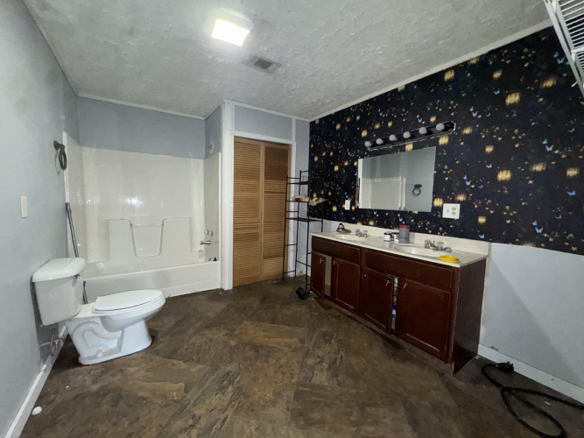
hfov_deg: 102.1
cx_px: 292
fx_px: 236
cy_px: 219
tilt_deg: -5.7
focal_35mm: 14
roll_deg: -0.9
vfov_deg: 85.7
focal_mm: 2.22
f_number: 2.2
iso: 500
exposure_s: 1/58
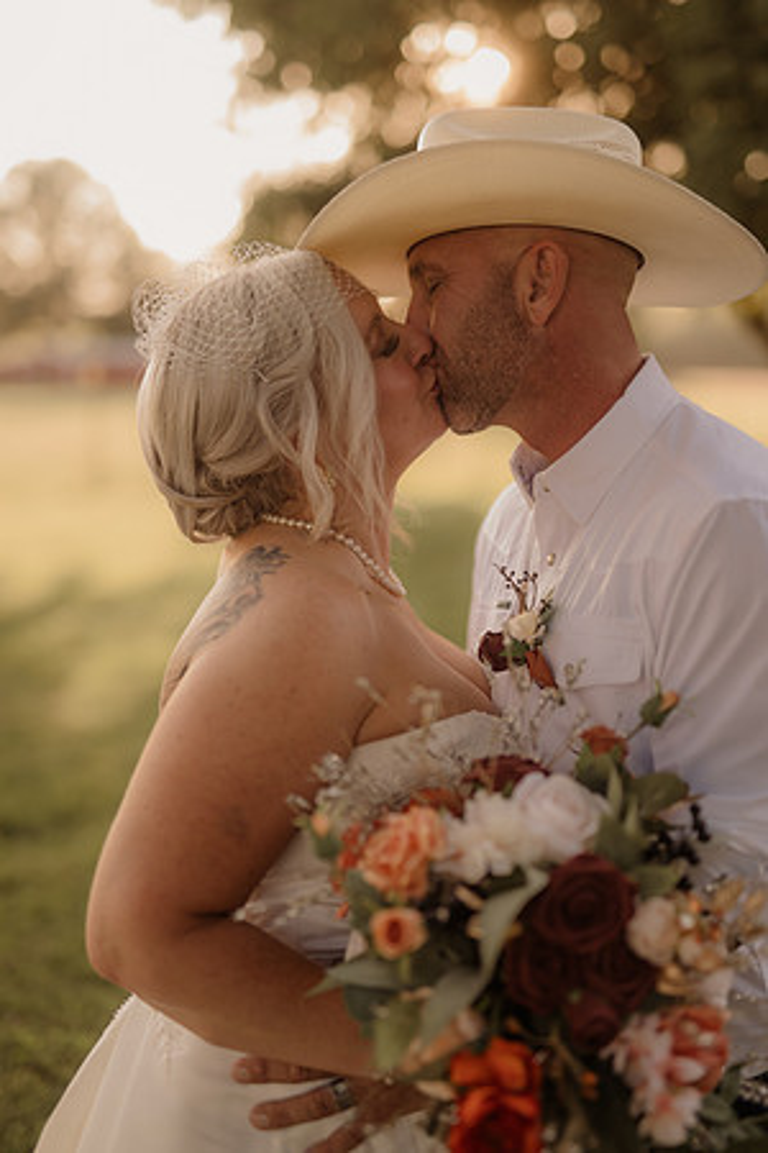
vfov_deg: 39.6
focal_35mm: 50
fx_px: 1600
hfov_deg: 27.0
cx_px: 384
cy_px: 576
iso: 200
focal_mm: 50
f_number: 2.8
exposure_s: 1/640
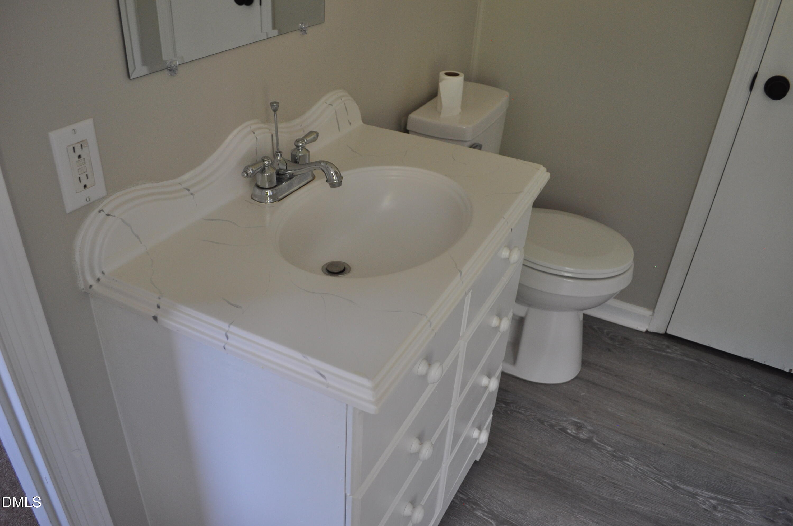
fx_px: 594
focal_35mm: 27
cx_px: 396
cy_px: 263
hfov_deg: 67.4
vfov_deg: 47.8
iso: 560
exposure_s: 1/60
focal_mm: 18
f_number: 4
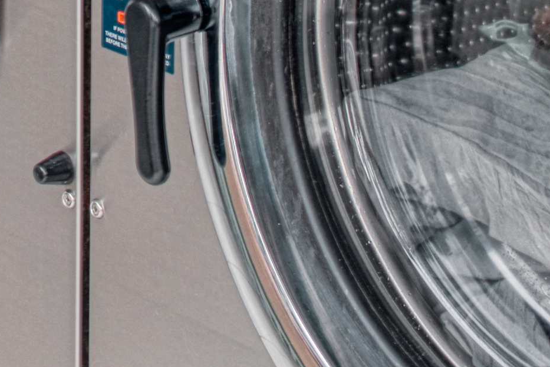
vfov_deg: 8.0
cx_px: -202
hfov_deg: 12.7
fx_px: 2383
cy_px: -596
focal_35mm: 156
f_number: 6.3
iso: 125
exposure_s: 1/80
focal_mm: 24
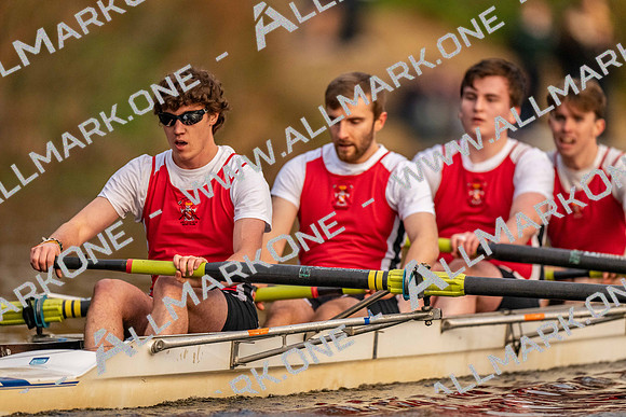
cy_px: 208
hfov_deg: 3.4
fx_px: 10435
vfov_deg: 2.3
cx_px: 313
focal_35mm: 600
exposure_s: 1/2500
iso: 3200
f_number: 4
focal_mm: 600
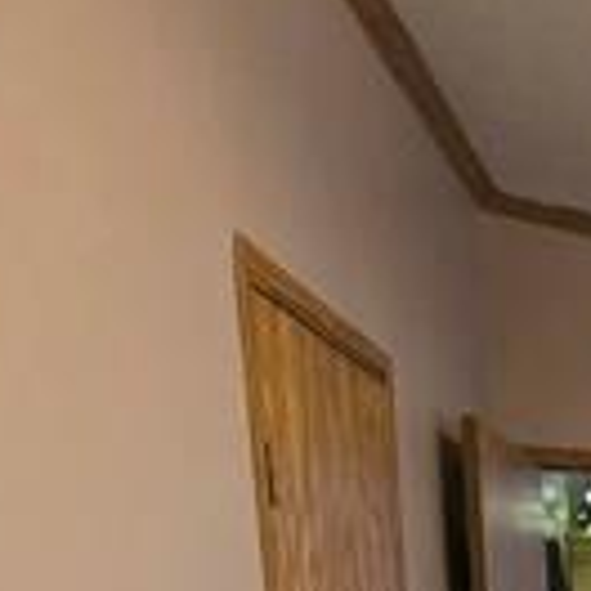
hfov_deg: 20.1
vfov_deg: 19.5
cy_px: 1052
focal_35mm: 67
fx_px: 1294
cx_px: 1007
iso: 500
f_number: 1.9
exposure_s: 1/60.2
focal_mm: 2.2
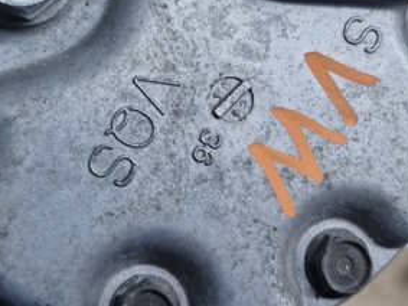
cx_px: 173
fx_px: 613
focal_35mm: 52
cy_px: 52
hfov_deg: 36.8
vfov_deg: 27.3
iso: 50
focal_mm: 5.54
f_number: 1.8
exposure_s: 1/100
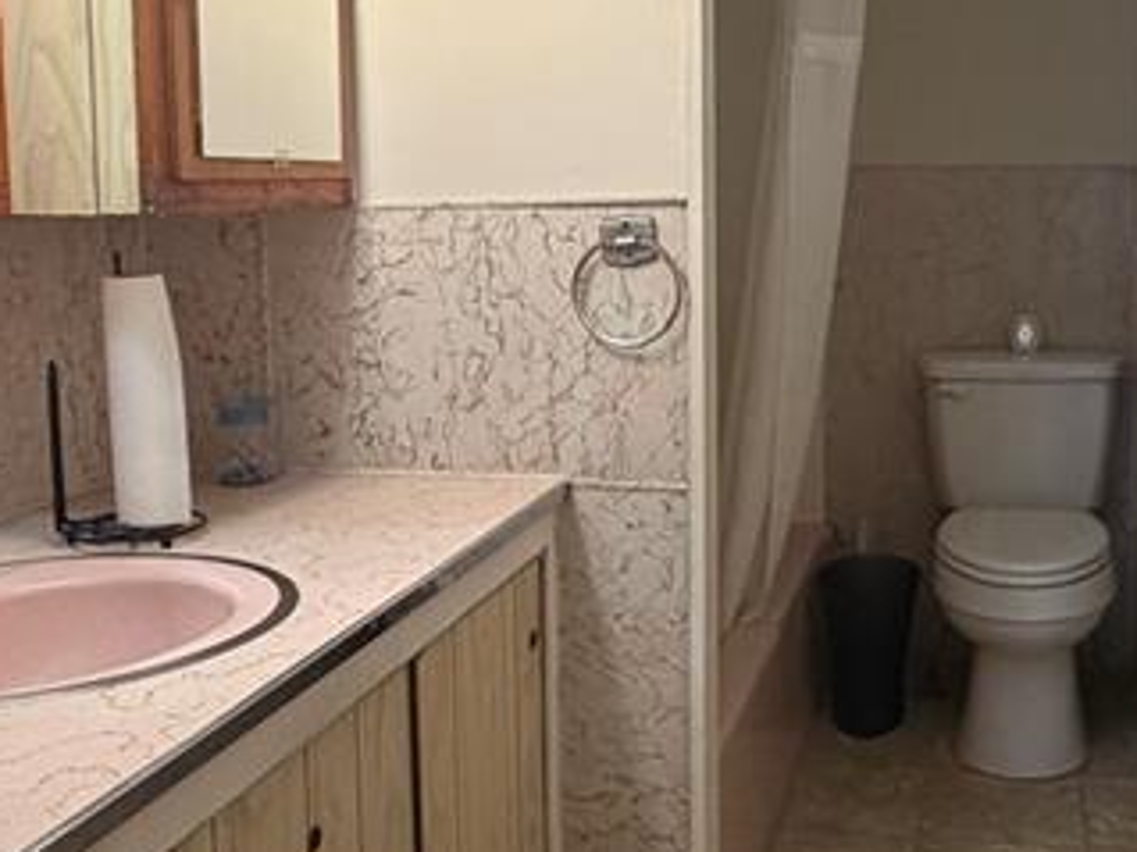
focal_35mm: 45
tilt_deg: -6.7
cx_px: 838
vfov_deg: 32.0
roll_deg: +0.1
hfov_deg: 41.0
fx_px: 1478
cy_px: 332
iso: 320
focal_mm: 2.22
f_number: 2.2
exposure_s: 1/60
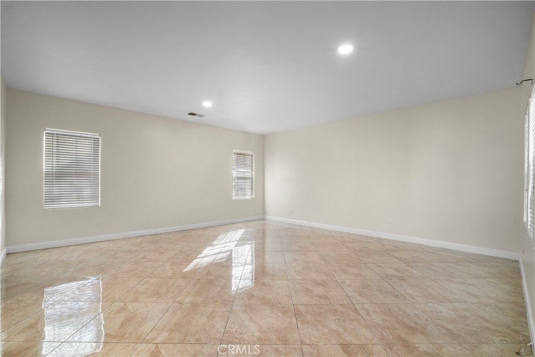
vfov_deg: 77.3
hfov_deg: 100.4
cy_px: 178
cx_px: 268
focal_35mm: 15
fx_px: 223
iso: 200
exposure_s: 1/2.5
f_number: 10
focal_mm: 10
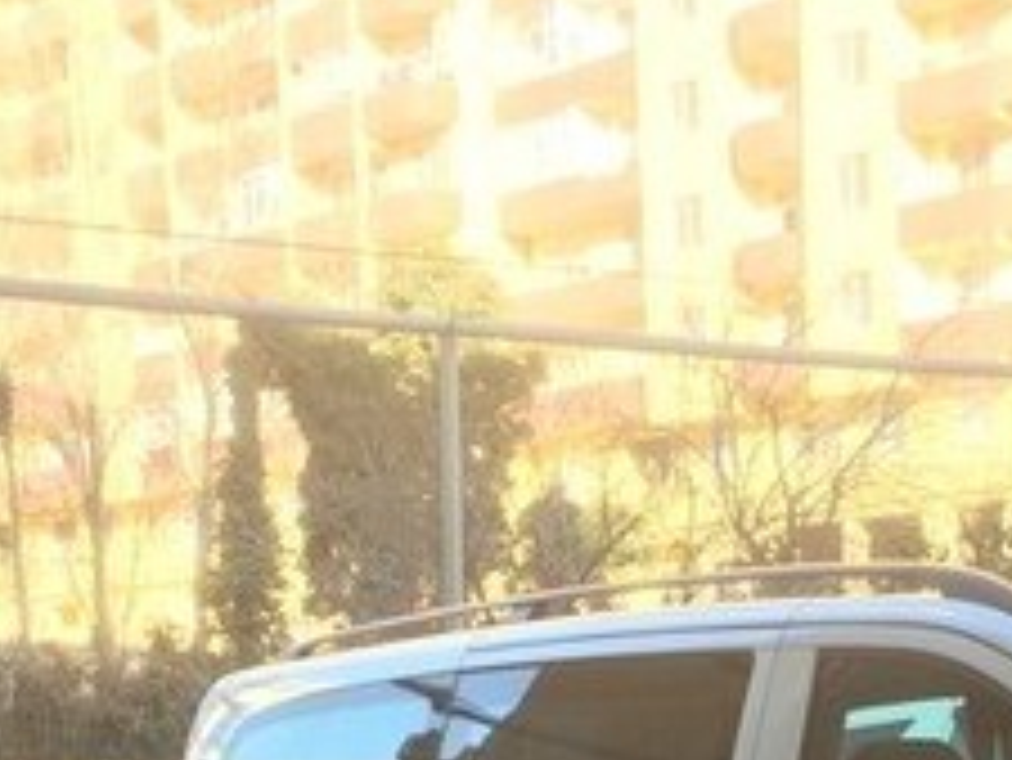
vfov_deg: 16.2
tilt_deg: -5.9
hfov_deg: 22.9
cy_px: 1050
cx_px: 684
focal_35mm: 85
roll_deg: +3.2
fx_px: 2486
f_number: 2.2
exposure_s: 1/208
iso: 32
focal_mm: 4.15
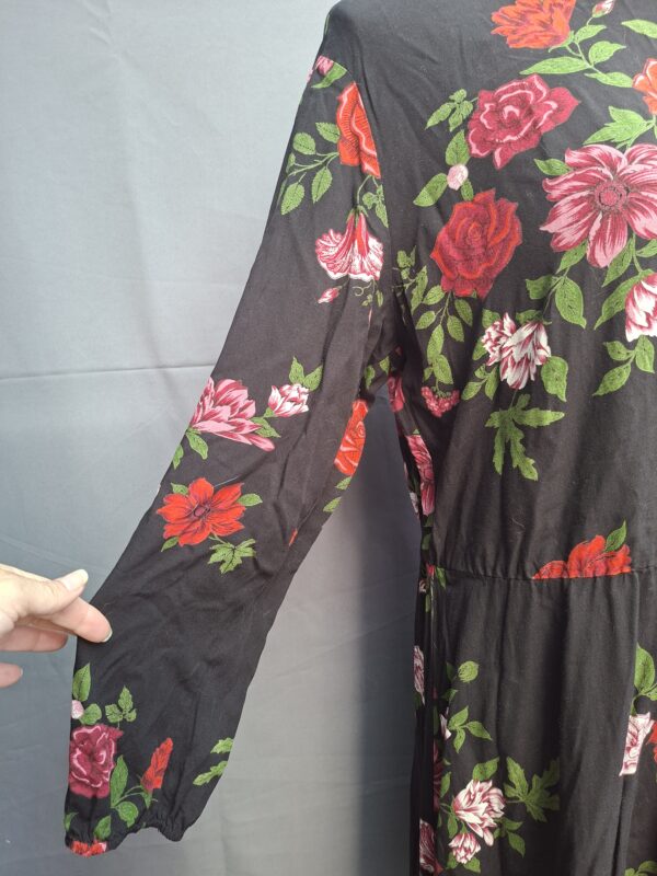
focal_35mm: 23
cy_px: 438
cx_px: 328
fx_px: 582
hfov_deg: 58.9
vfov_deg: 73.9
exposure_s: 1/100
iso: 125
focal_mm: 5.54
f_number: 1.8
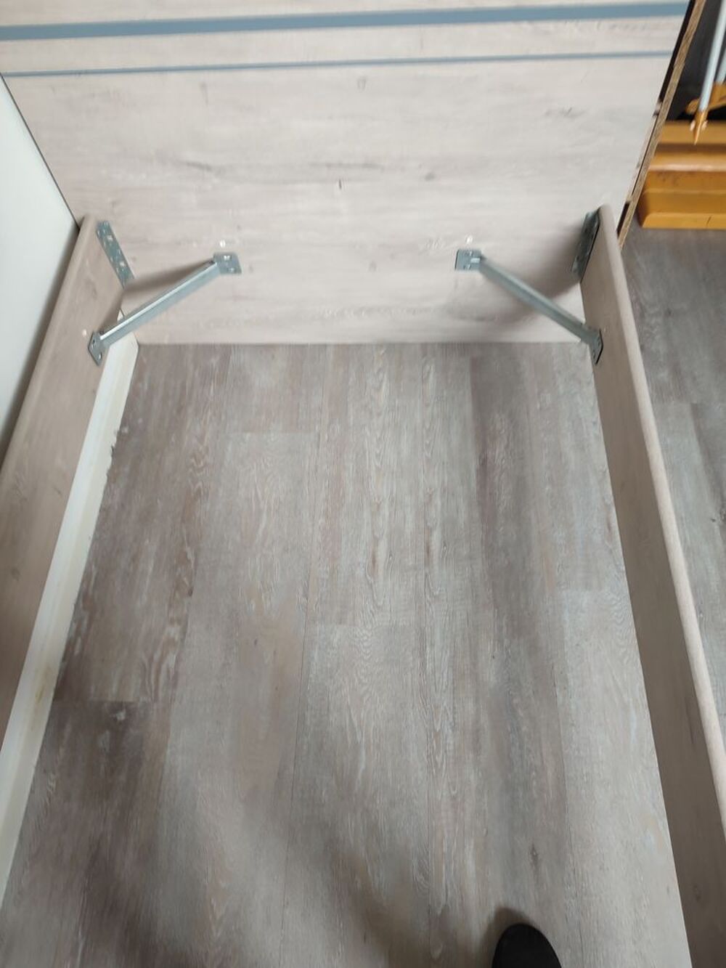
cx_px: 363
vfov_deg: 71.6
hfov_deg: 56.8
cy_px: 484
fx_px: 671
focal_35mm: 24
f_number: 1.89
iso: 465
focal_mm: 5.89
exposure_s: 1/33
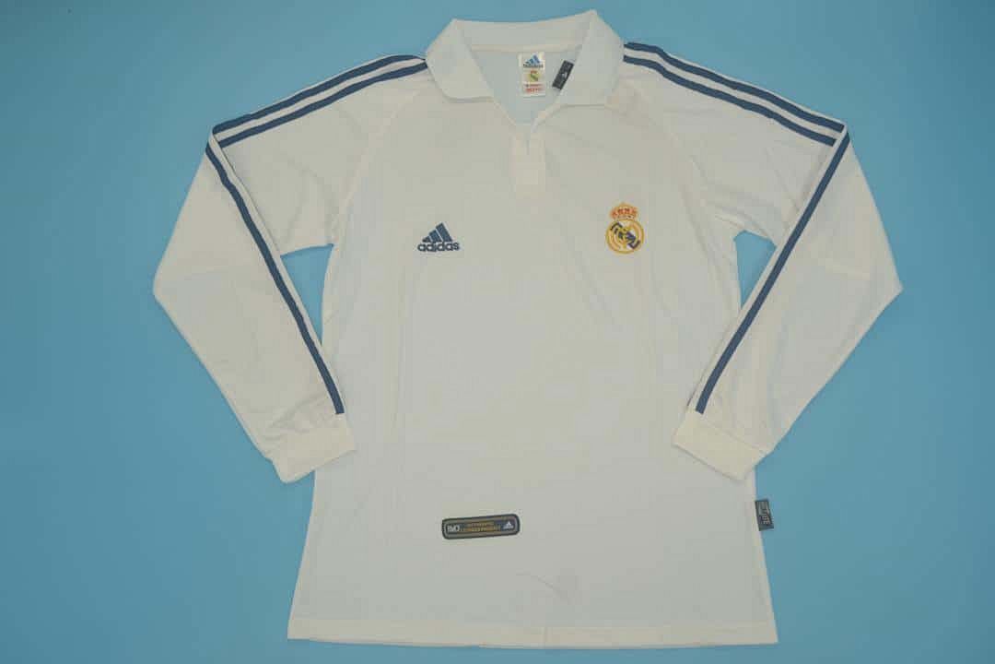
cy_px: 332
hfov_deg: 57.2
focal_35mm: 33
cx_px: 498
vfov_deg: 40.0
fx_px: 912
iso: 200
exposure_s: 1/200
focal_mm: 22
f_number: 5
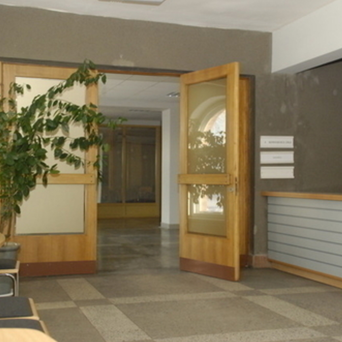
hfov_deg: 31.6
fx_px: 604
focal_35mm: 54
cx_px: 173
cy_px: 171
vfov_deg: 31.6
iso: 1000
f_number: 4
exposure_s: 1/180
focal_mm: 28
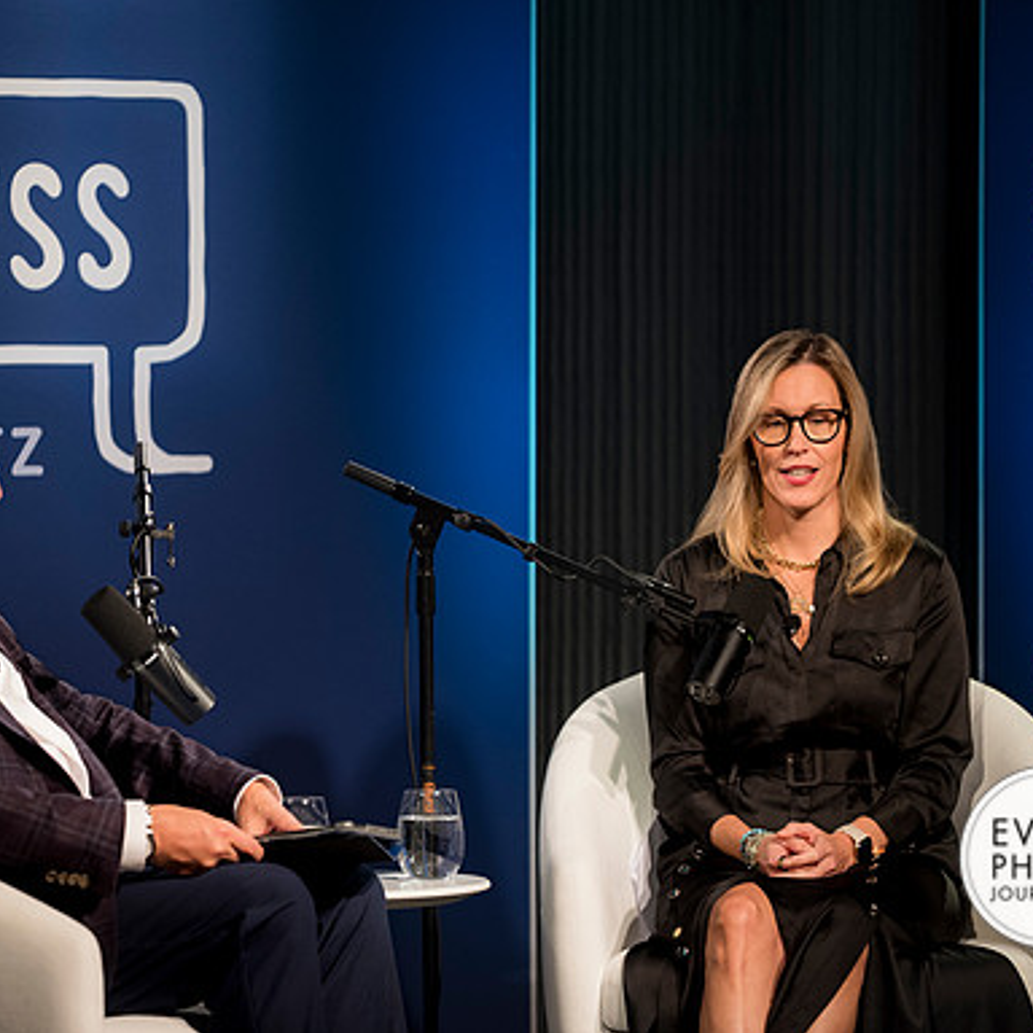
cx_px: 452
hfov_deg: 7.8
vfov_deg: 7.8
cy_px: 515
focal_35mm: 223
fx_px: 7529
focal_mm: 170
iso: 1250
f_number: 2.8
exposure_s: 1/125
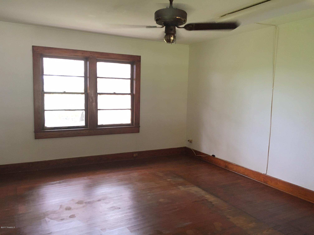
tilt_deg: -5.8
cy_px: 118
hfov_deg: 61.7
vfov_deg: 48.2
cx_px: 157
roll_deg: -2.0
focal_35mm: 29
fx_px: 263
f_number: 2.2
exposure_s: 1/30
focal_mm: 4.15
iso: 125
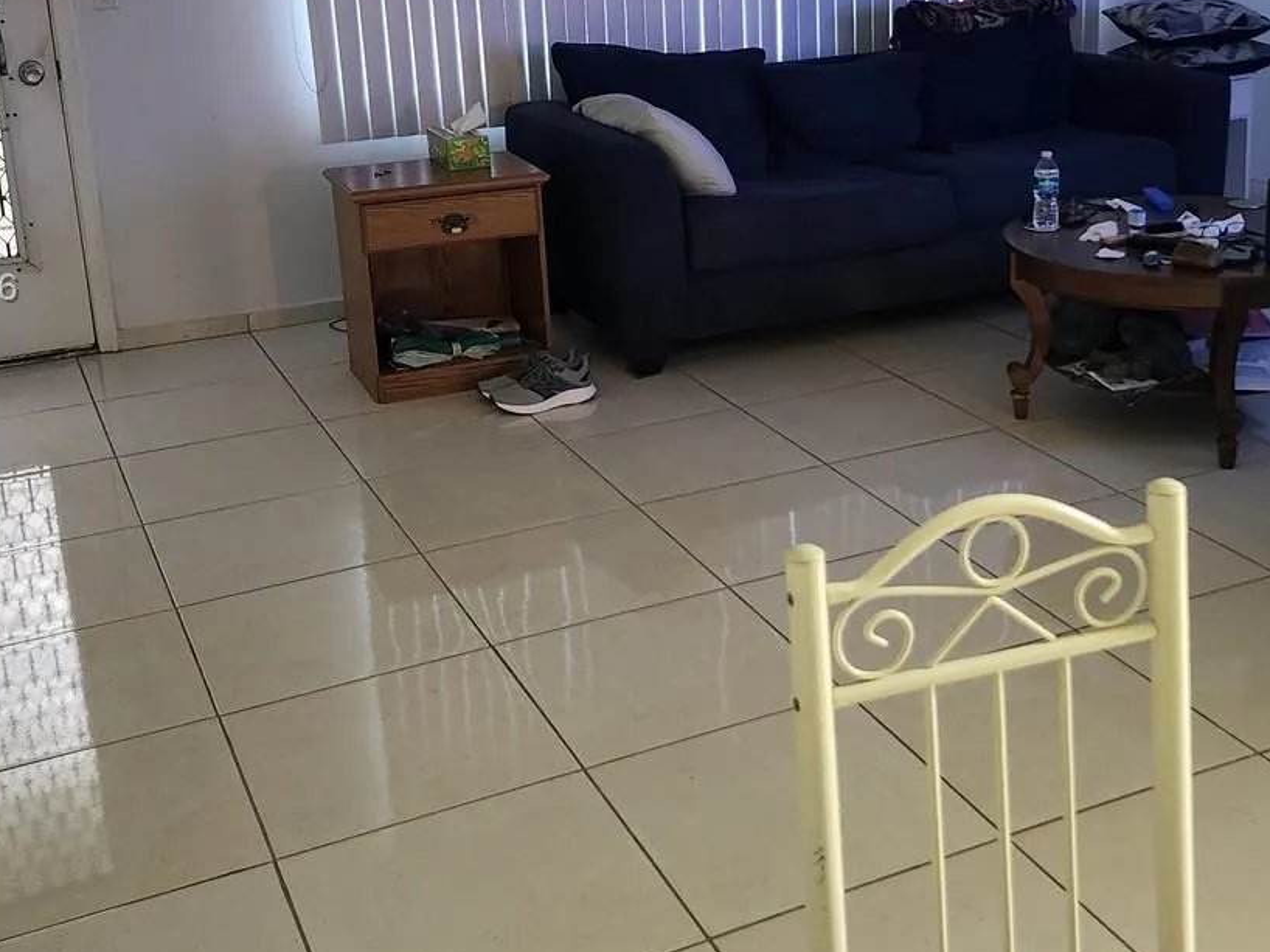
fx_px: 1650
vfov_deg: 31.8
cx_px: 776
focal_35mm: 45
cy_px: 290
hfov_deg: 41.8
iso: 640
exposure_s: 1/40
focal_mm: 5.54
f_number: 1.8
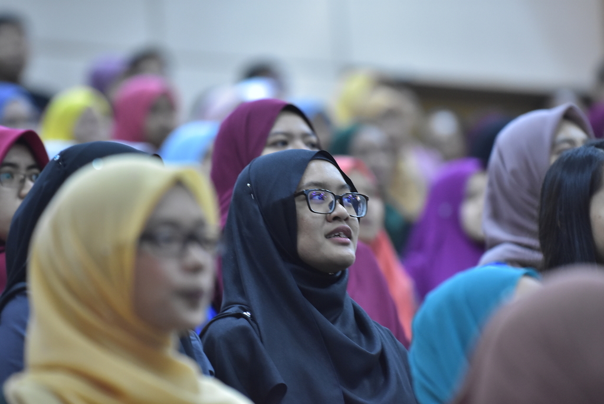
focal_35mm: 262
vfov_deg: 5.2
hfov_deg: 7.8
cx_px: 302
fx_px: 4408
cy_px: 202
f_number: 2.8
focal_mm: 175
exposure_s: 1/100
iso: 2500
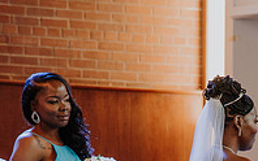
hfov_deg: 5.8
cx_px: 283
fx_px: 2519
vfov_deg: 3.7
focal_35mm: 358
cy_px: 216
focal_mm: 120
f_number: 4
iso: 1000
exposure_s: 1/125
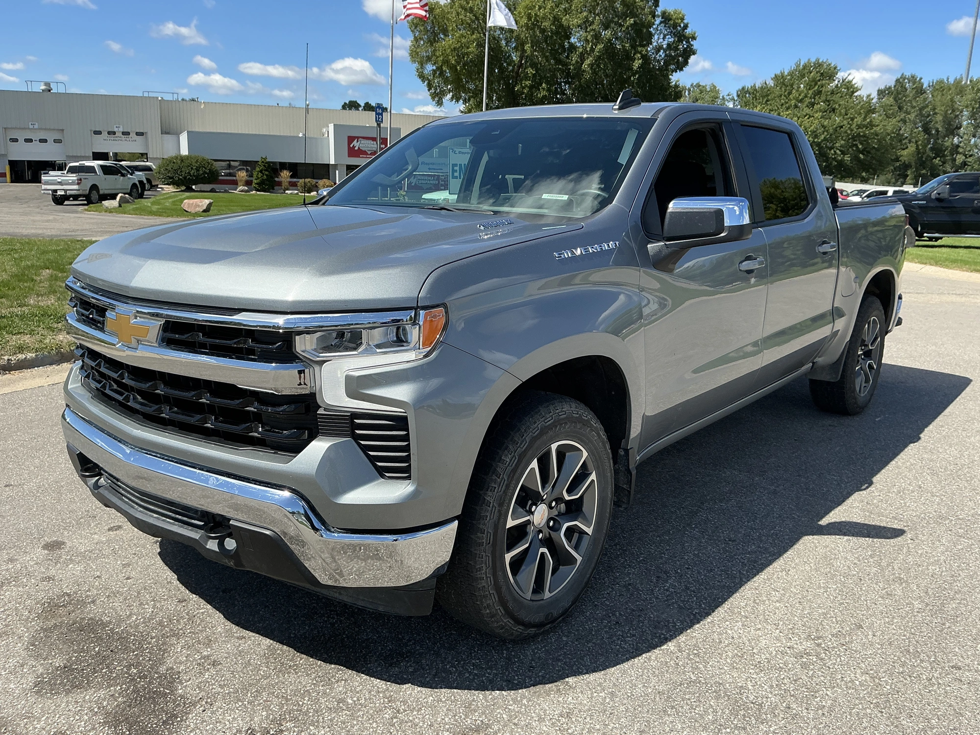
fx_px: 793
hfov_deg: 63.4
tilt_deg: -13.4
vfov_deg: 49.7
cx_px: 490
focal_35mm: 28
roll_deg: -2.2
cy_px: 368
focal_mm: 3
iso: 25
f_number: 1.8
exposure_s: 1/1377
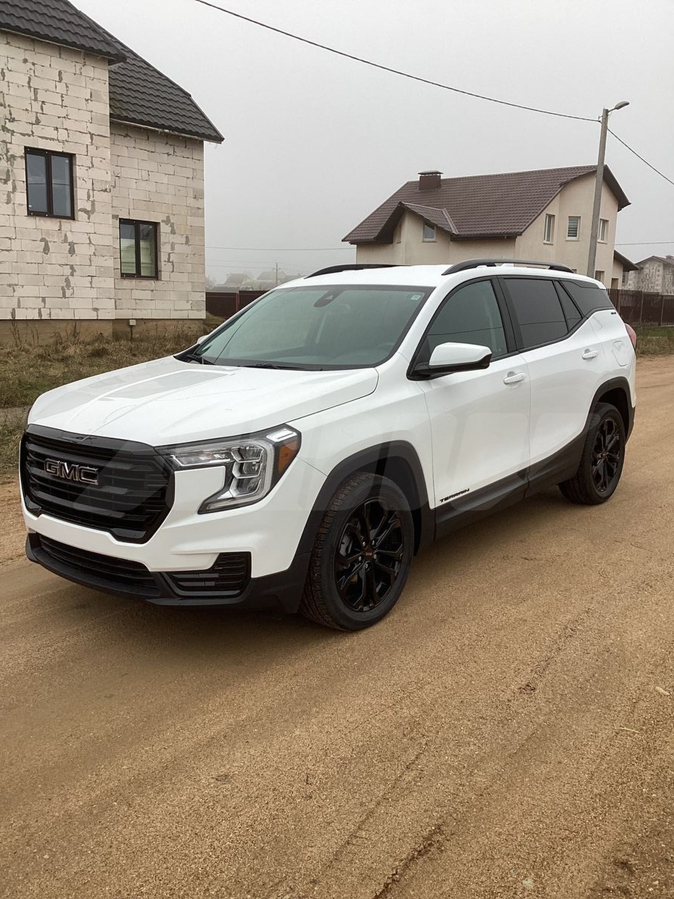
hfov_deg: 45.4
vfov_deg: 58.4
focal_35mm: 31
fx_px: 805
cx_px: 337
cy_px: 450
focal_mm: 3.3
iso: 25
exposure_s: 1/151
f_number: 2.4
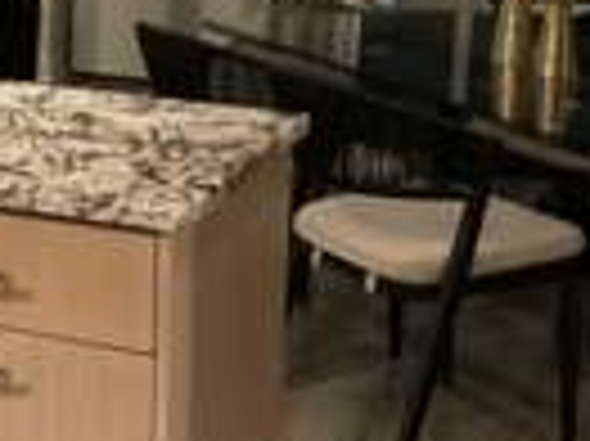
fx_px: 1805
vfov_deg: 13.6
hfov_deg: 17.7
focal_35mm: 106
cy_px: -52
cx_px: -104
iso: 400
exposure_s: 1/30
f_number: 1.8
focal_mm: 3
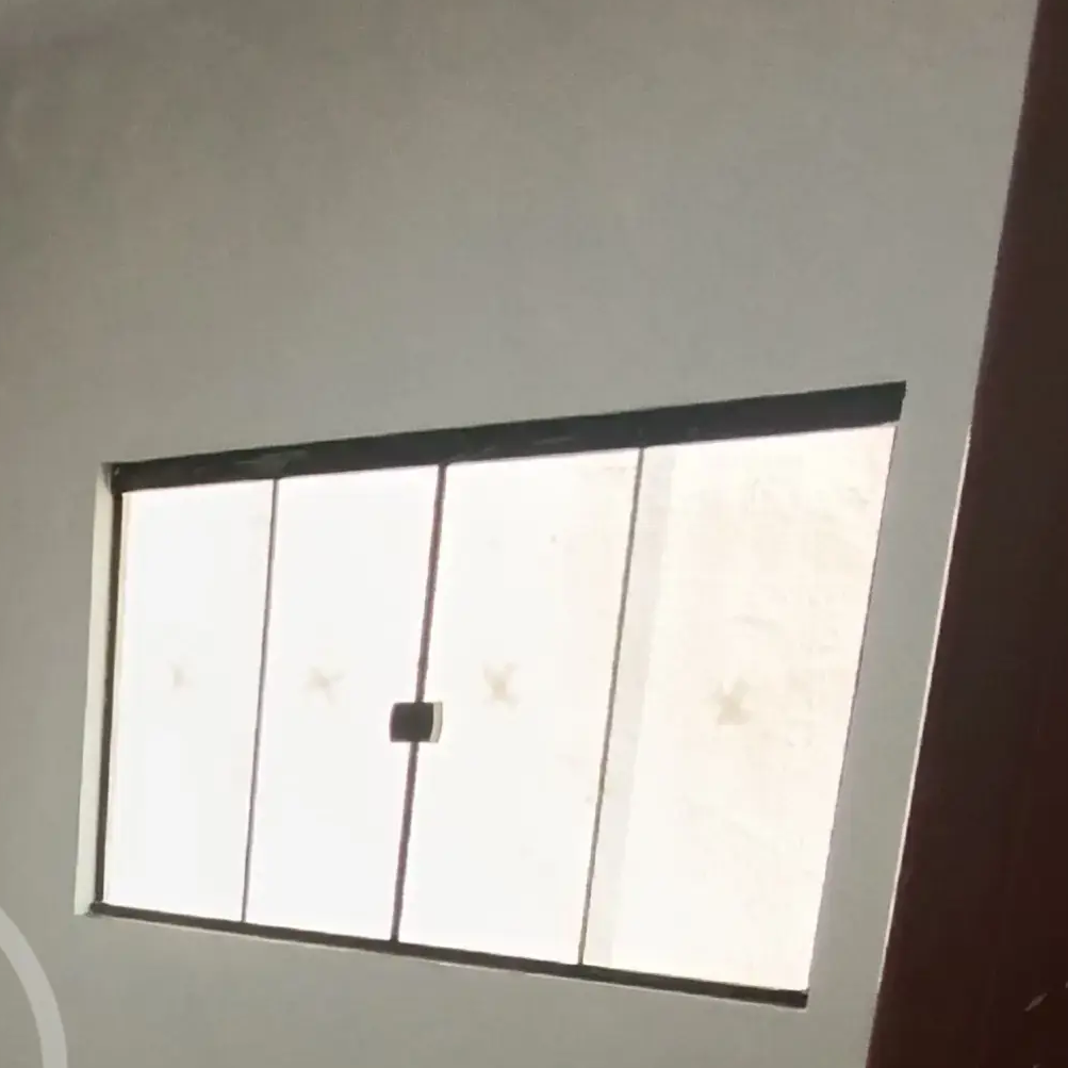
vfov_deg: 33.5
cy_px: 1082
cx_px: -186
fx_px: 1606
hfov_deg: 31.4
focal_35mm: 46
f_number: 2.2
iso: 200
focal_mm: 1.65
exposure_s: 1/120
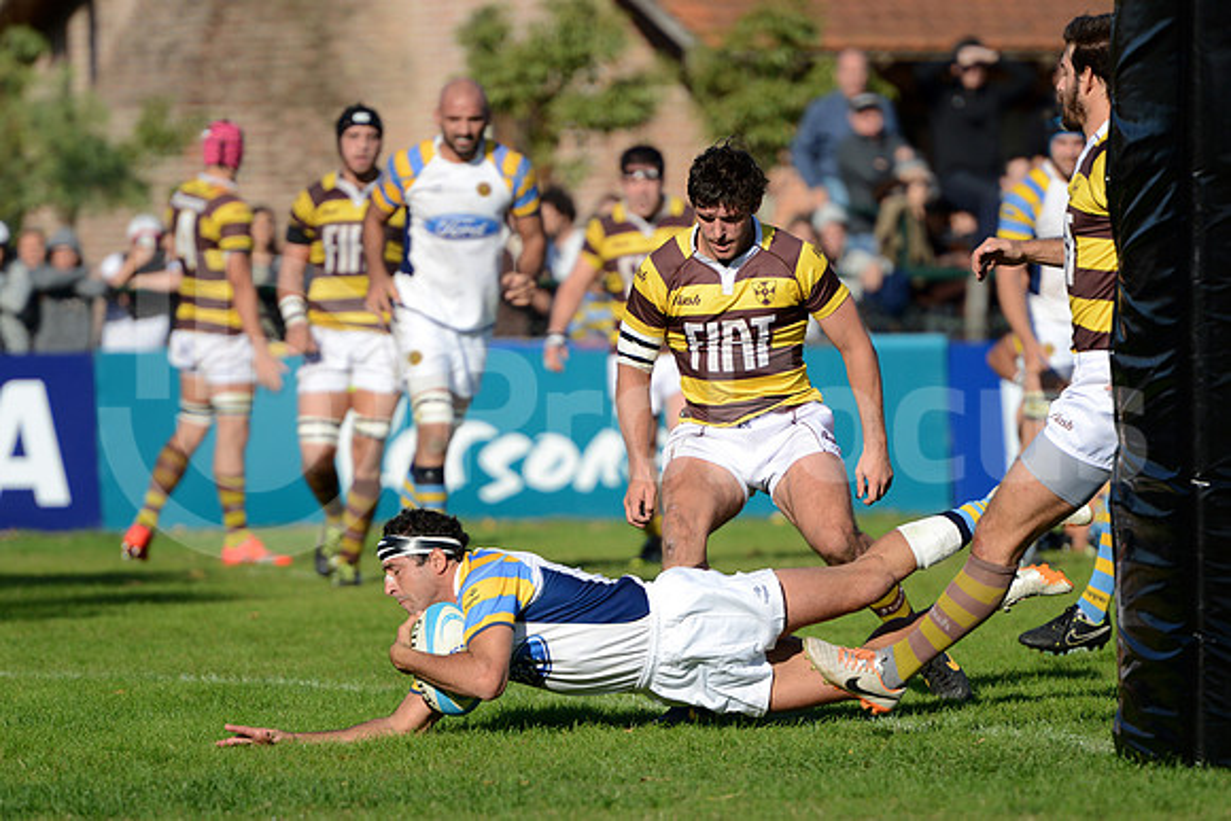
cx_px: 616
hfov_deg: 7.6
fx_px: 9234
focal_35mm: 270
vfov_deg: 5.1
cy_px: 410
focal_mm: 270
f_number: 4
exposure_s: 1/2000
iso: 400
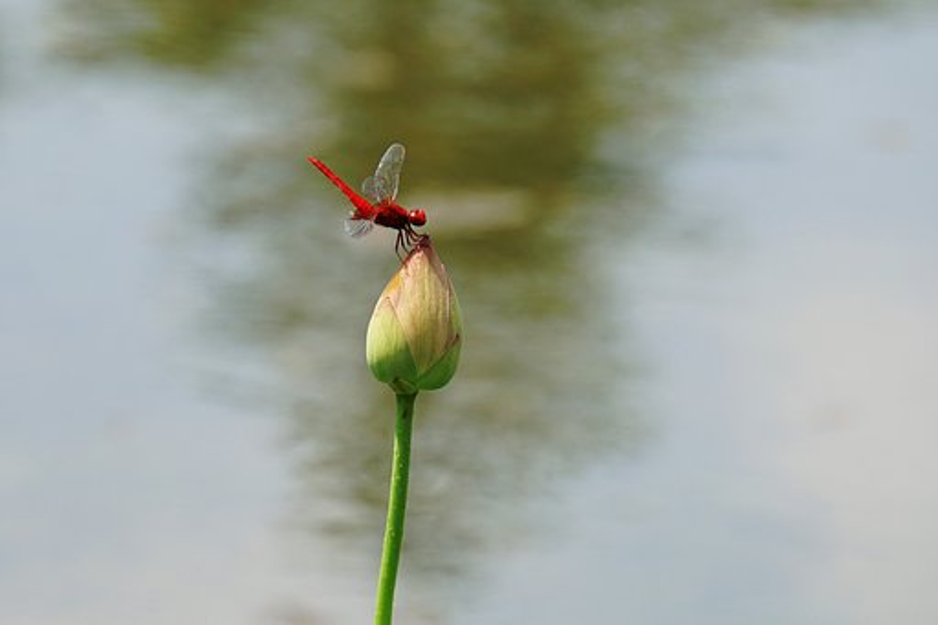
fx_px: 7814
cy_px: 312
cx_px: 469
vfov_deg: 4.6
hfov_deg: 6.9
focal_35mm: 300
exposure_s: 1/320
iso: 125
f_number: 6.3
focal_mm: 200
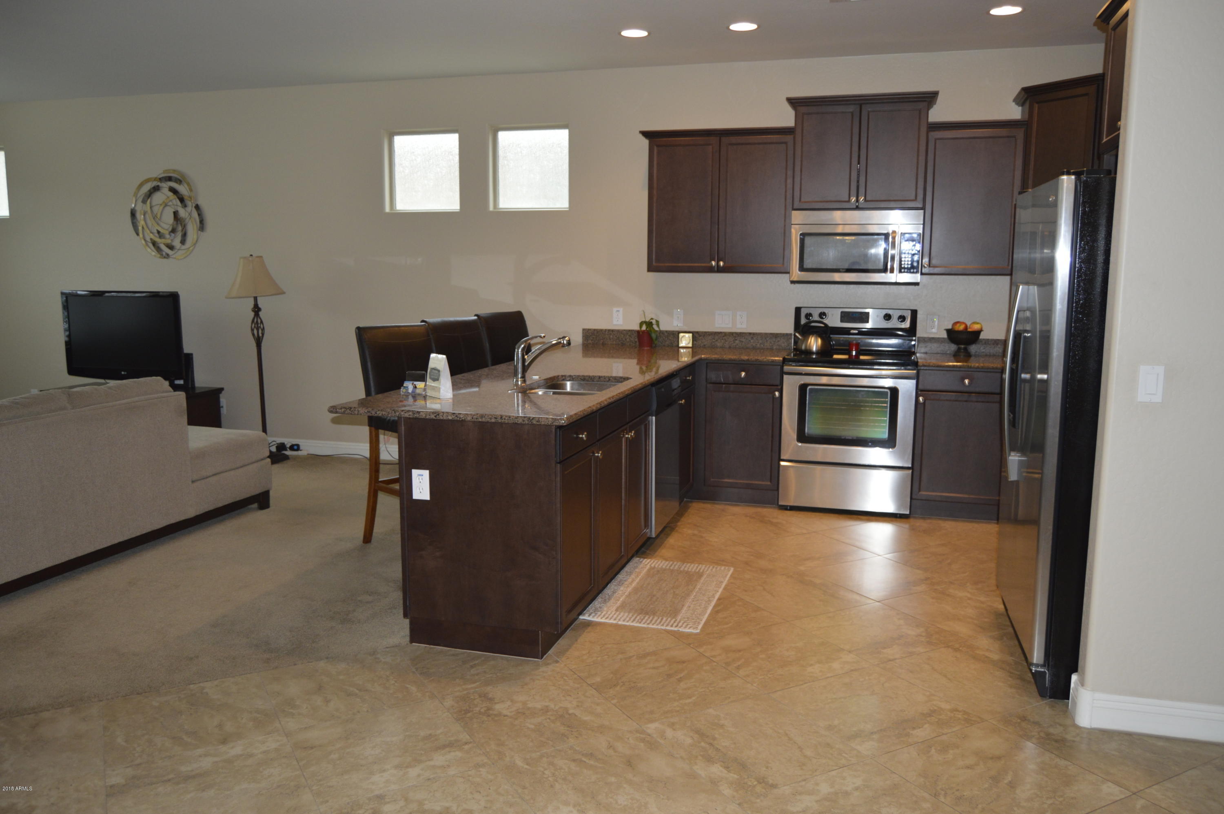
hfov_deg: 67.4
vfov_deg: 47.8
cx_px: 612
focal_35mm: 27
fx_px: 917
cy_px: 407
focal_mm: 18
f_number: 3.5
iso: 640
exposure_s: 1/60
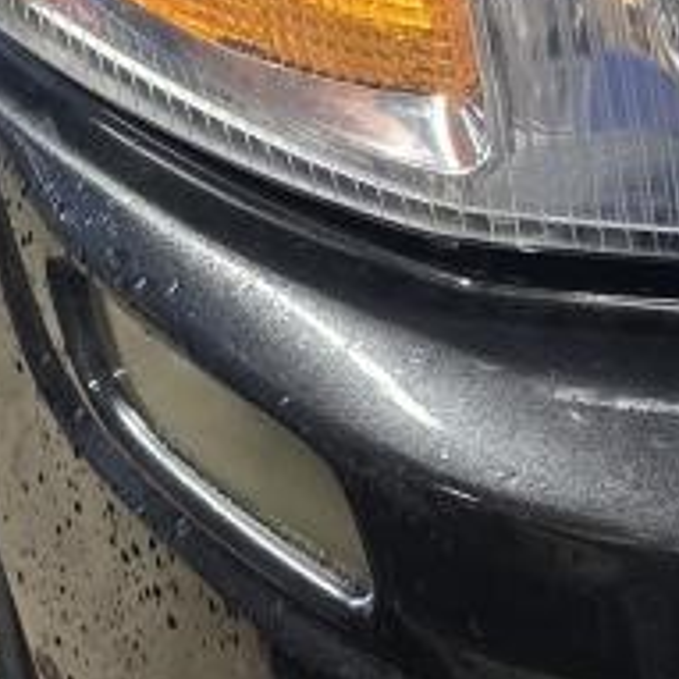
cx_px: 1056
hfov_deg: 12.2
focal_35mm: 136
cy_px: 402
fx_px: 3018
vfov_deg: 12.8
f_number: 1.7
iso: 800
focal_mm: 6.3
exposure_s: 1/120
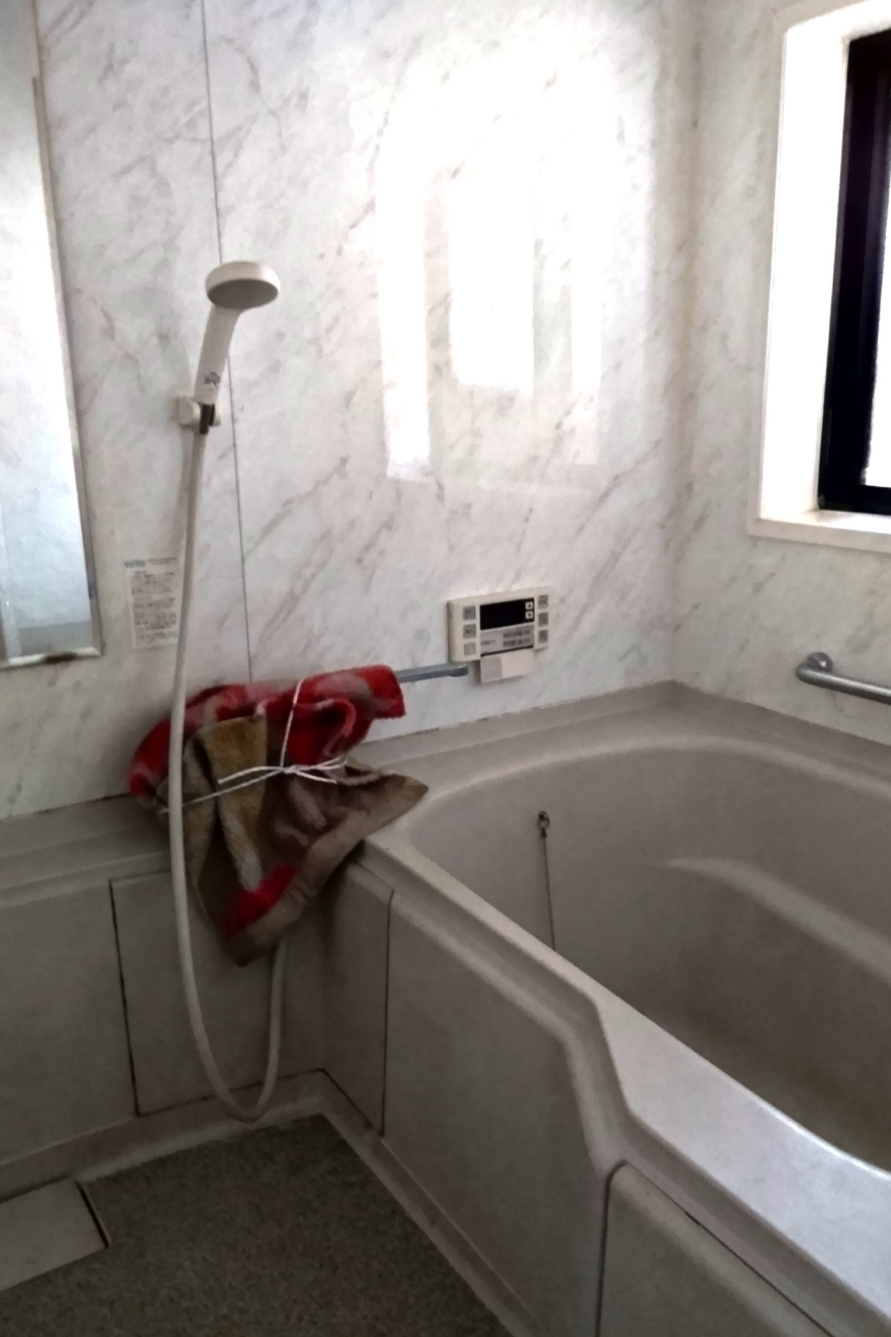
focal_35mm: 28
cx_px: 461
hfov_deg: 46.4
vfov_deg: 65.5
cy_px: 652
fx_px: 1039
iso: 2011
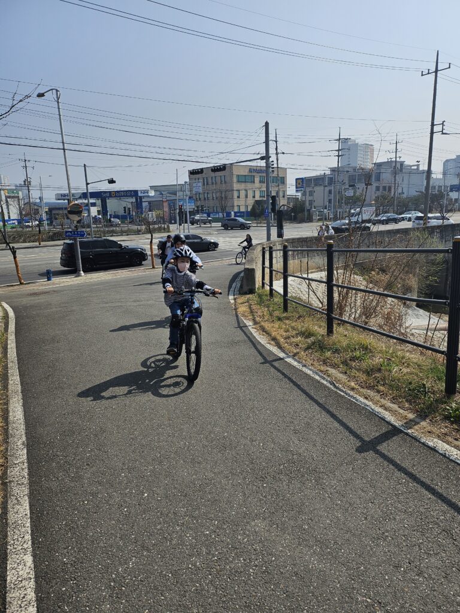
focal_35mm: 24
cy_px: 306
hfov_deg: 56.8
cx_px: 230
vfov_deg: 71.6
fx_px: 425
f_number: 1.8
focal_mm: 5
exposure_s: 1/6873
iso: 50
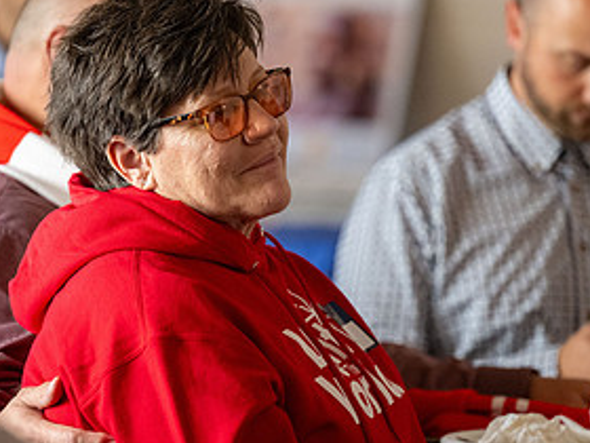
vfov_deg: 3.7
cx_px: 263
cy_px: 199
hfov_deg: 5.0
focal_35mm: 399
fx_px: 6801
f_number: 2.8
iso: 2500
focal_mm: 200
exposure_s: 1/500
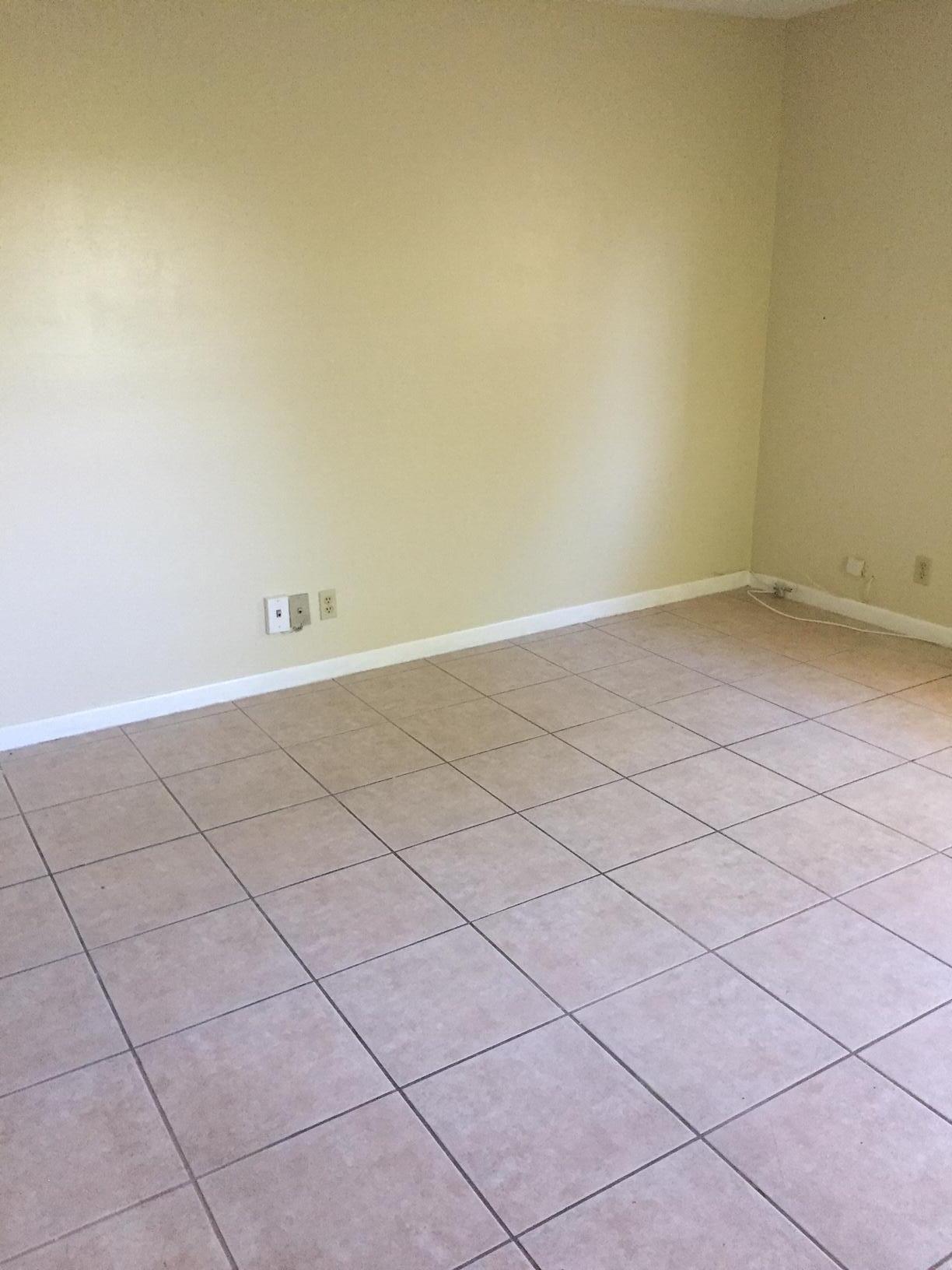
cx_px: 476
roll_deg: +1.8
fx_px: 1063
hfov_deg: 48.2
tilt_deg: -17.9
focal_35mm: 29
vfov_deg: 61.7
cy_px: 635
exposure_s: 1/30
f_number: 2.2
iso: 200
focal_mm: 4.15
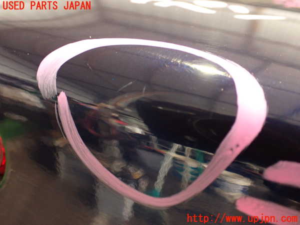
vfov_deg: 39.7
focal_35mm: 36
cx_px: 150
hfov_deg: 51.4
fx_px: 312
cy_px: 112
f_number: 2.5
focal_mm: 6.37
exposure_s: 1/40
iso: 500
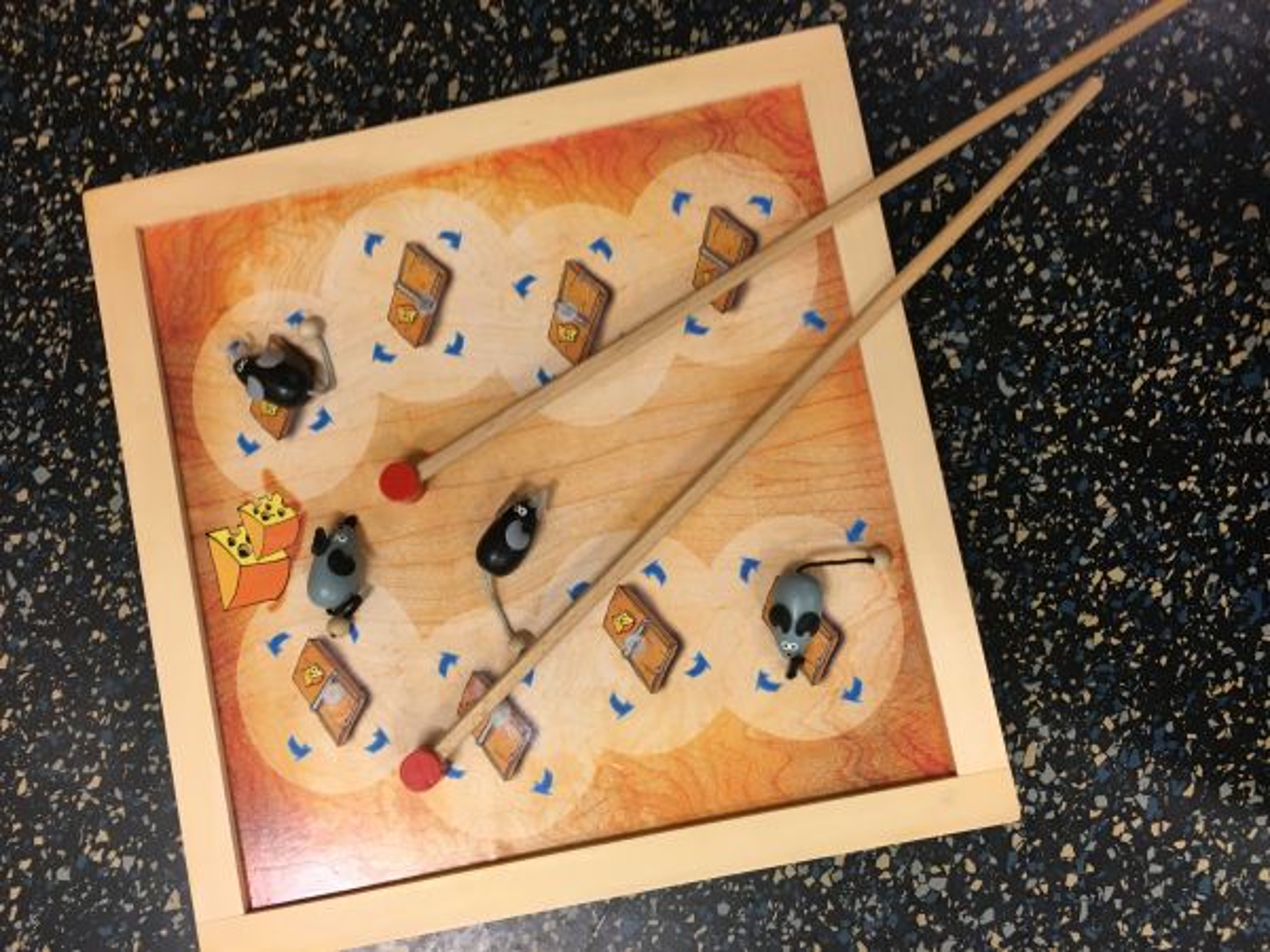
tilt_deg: -83.2
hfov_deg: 61.7
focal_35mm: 29
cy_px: 476
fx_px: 1064
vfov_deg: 48.2
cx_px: 635
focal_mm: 4.15
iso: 100
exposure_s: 1/33
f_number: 2.2
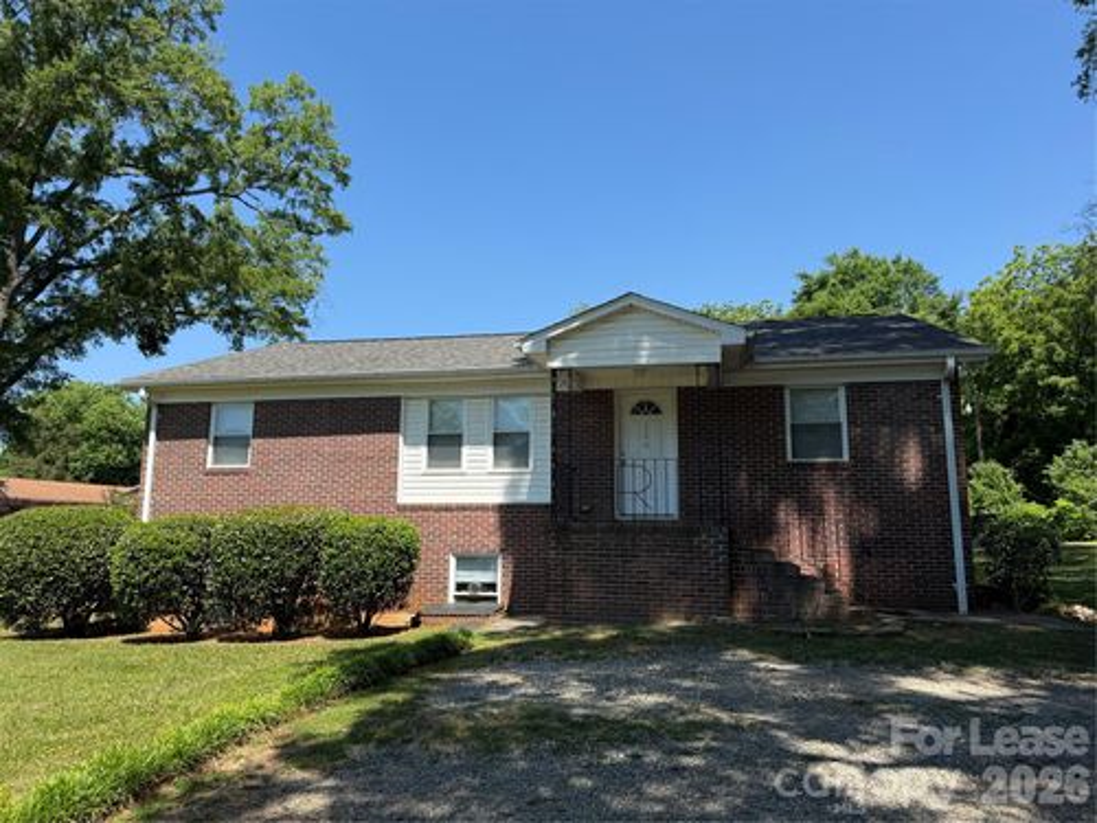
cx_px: 548
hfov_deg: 71.6
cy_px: 412
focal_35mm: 24
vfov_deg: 56.8
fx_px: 761
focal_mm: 6.76
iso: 100
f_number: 1.78
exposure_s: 1/3021
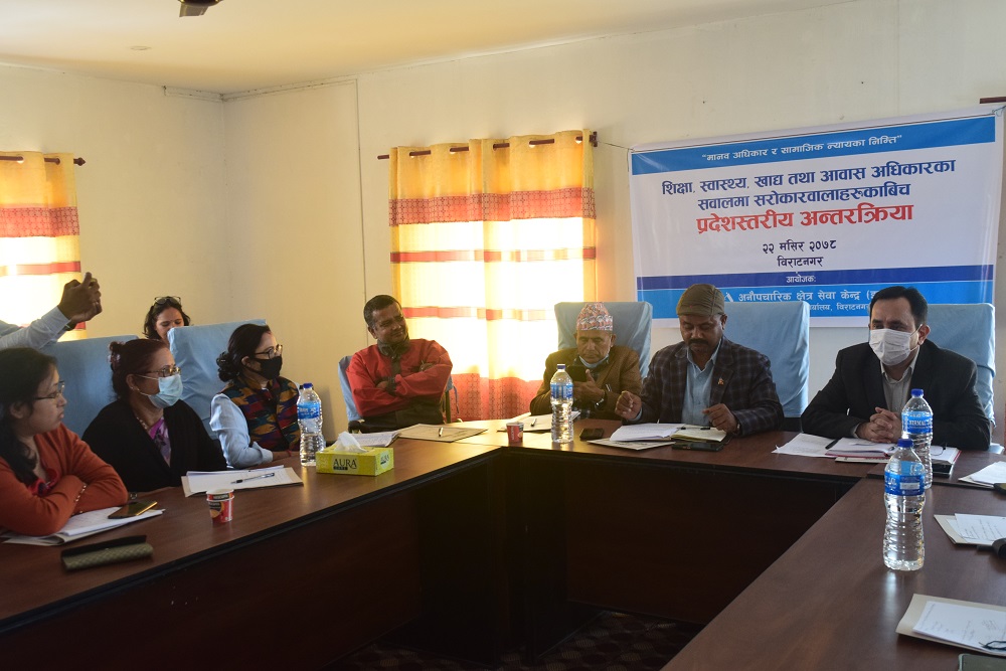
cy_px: 336
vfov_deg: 36.9
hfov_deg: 53.1
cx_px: 503
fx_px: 1006
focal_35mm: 36
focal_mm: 24
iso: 1400
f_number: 8
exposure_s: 1/60
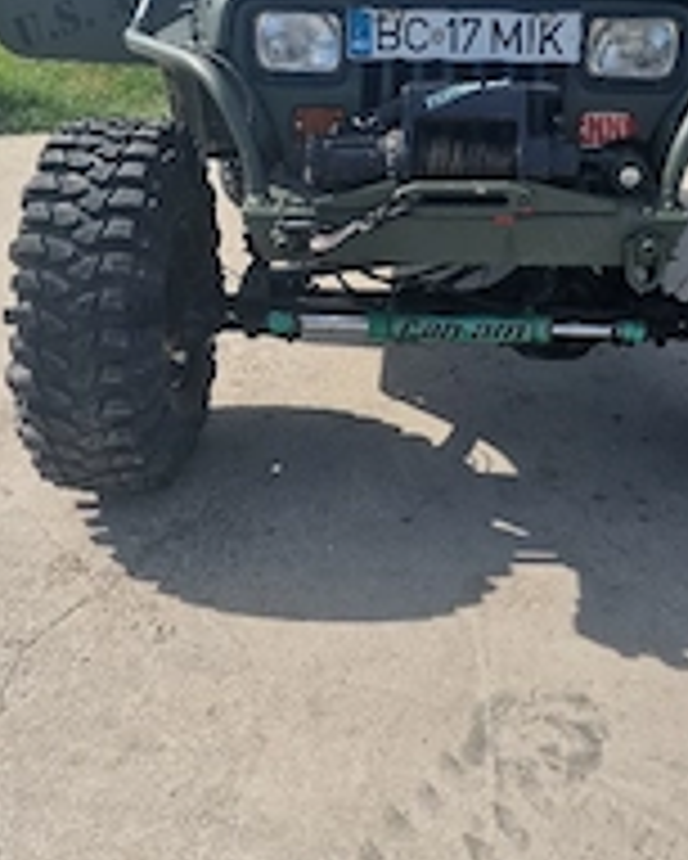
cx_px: 400
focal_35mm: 47
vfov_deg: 38.7
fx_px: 1195
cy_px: 234
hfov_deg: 32.0
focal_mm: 6.4
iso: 50
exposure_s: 1/1429
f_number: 1.8
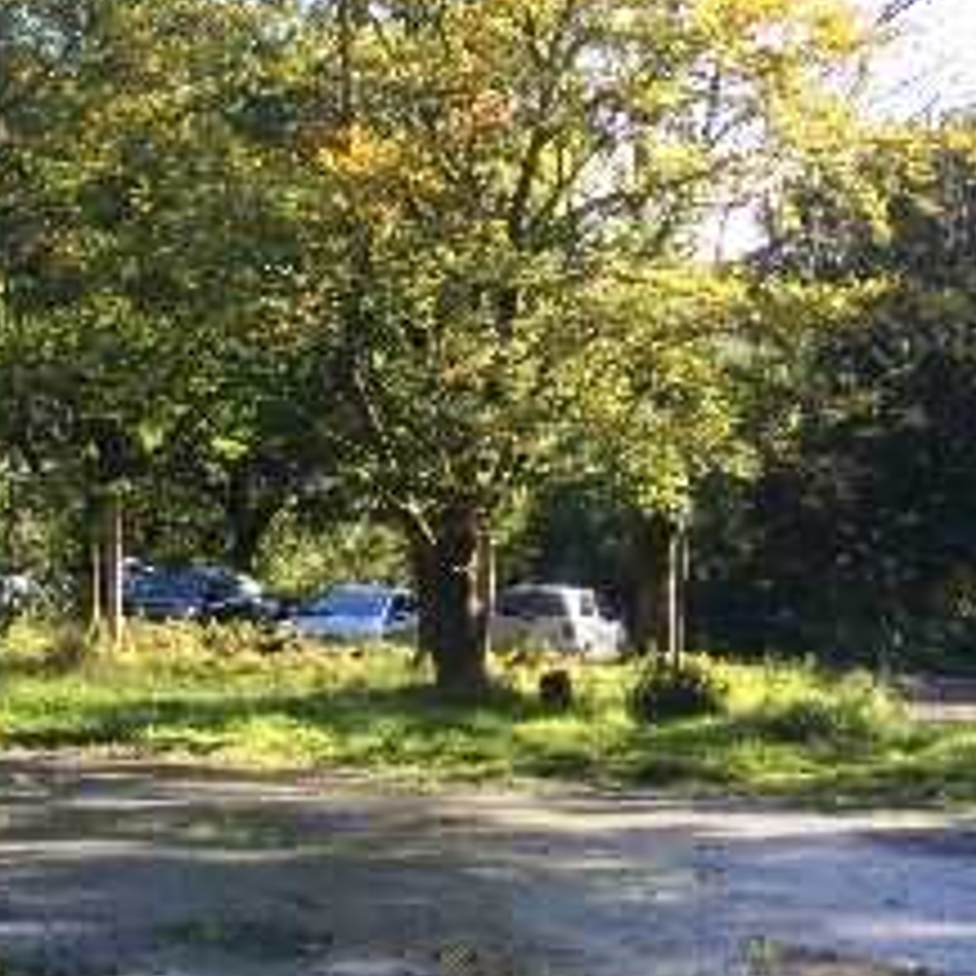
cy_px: 729
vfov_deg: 24.1
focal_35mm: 71
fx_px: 2265
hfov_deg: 21.5
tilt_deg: -7.2
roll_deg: -0.5
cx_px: -369
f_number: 2.2
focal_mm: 4.15
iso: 32
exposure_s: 1/402
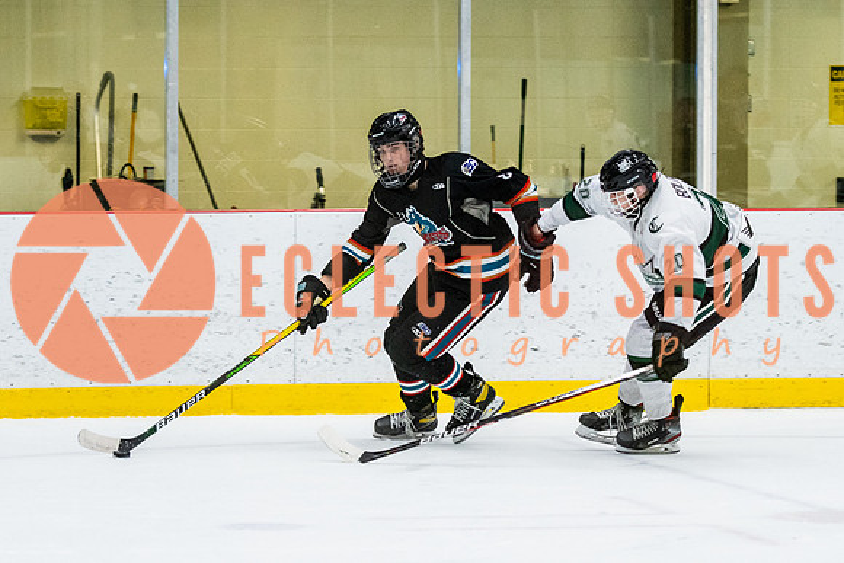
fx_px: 5070
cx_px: 425
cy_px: 252
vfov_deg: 6.4
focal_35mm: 216
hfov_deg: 9.5
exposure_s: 1/640
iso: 2000
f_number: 2.8
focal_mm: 98
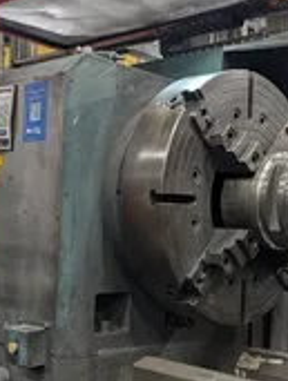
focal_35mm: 56
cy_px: 294
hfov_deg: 26.2
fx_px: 619
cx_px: 166
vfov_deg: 33.5
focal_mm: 6.9
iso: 286
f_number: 1.68
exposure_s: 1/120
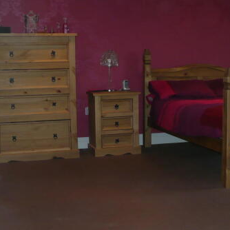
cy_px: 106
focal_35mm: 57
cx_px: 166
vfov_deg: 30.0
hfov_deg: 29.7
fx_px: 428
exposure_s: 1/30
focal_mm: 6.1
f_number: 2.8
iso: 200
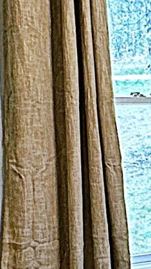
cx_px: 318
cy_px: 227
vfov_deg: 19.9
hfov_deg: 10.4
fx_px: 755
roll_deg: -0.6
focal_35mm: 106
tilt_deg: -9.2
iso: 250
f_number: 2.2
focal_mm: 2.22
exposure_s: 1/120
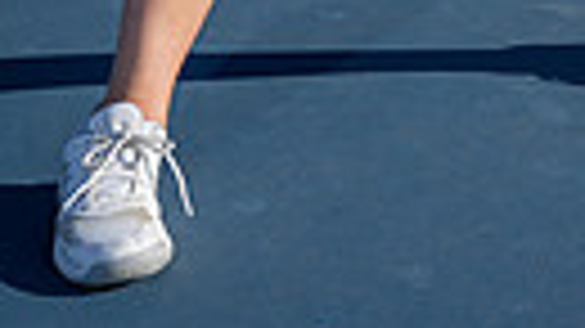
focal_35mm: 131
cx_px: 513
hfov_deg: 16.2
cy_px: -584
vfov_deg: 8.1
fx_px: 2031
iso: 100
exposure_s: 1/640
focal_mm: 36
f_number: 5.6
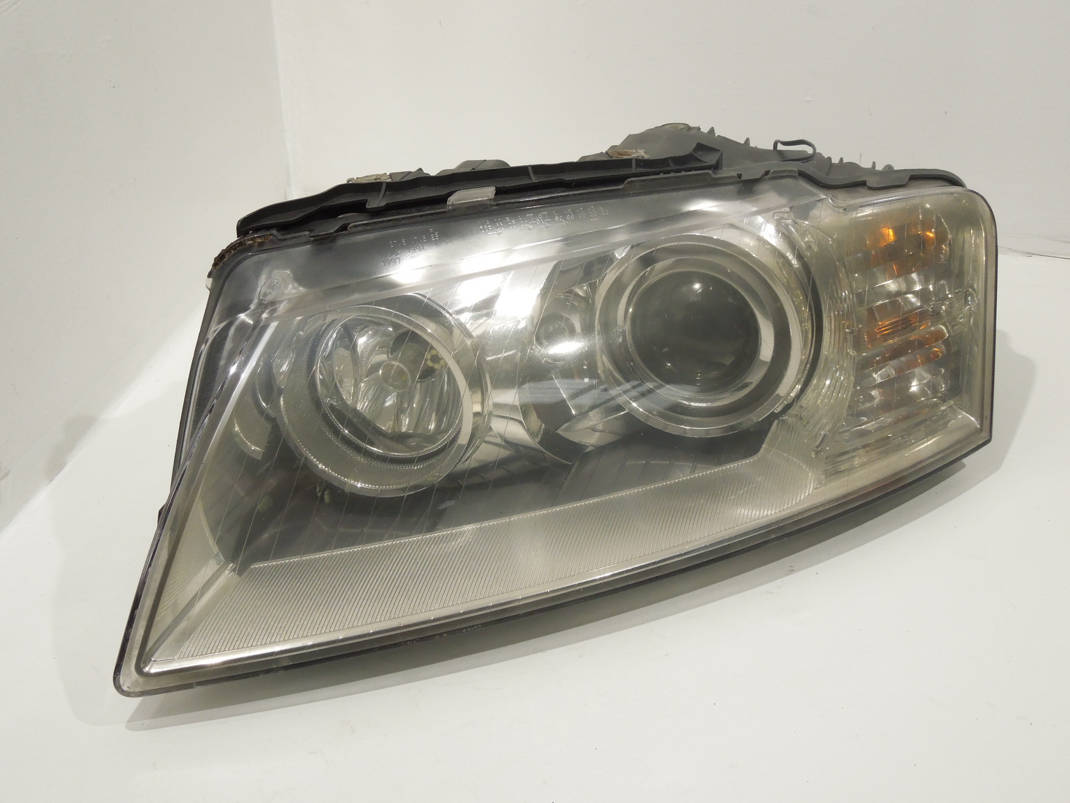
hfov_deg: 39.7
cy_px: 402
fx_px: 1484
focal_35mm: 48
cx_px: 535
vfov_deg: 30.3
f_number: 4
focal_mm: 8.7
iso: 400
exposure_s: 1/40
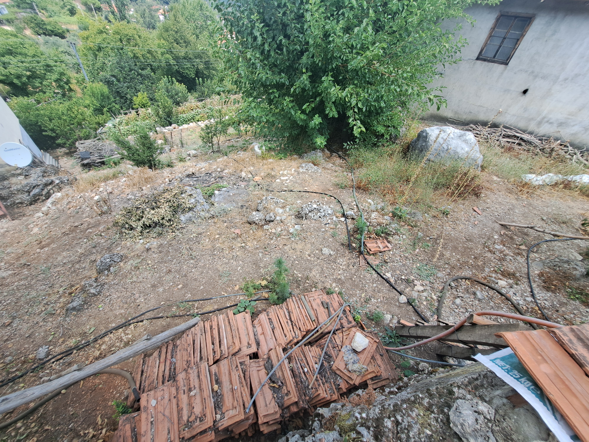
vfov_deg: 89.9
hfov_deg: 106.2
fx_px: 221
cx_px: 294
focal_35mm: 13
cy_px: 221
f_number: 2.2
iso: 50
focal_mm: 1.74
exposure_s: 1/339
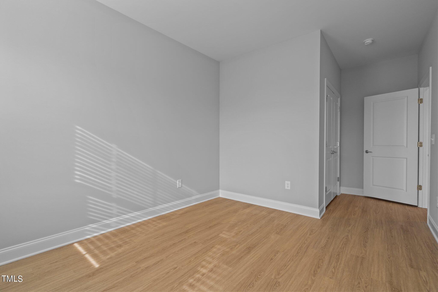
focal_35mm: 16
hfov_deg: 96.7
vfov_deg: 73.7
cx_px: 219
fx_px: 195
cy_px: 146
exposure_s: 1/10
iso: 400
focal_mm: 16
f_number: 8
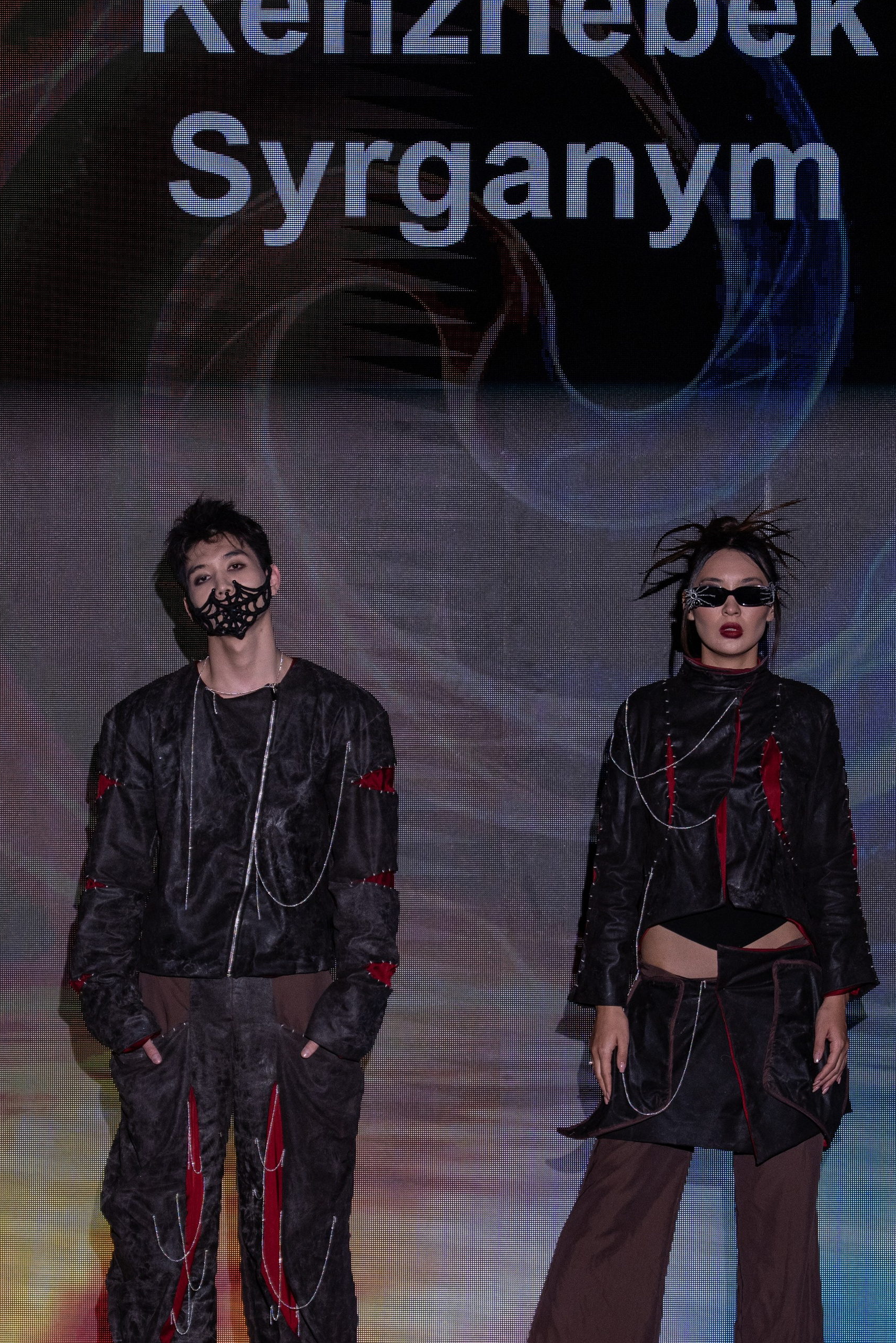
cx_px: 416
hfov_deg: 3.2
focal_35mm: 430
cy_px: 878
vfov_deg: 4.8
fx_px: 16050
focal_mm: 191.3
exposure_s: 1/400
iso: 200
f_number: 2.8
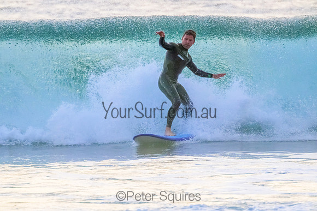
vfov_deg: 1.7
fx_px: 7046
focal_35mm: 800
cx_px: 158
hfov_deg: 2.6
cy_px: 106
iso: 6400
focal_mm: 800
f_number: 11
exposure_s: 1/1250
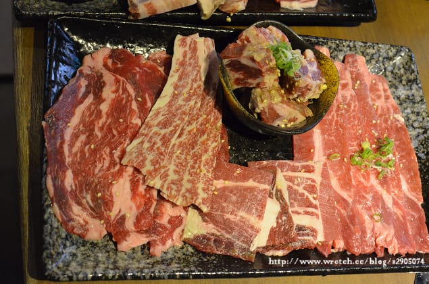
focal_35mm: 52
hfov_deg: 37.9
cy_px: 142
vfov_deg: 25.6
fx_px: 624
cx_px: 214
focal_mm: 35
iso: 3200
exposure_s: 1/25
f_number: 5
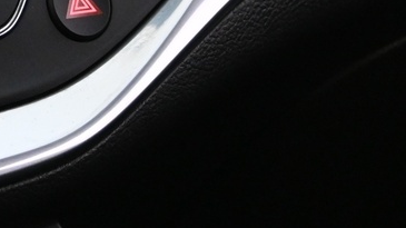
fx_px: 1575
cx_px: -295
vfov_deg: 8.0
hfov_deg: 13.4
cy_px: -207
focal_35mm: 146
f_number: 4
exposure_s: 1/30
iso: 2500
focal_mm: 21
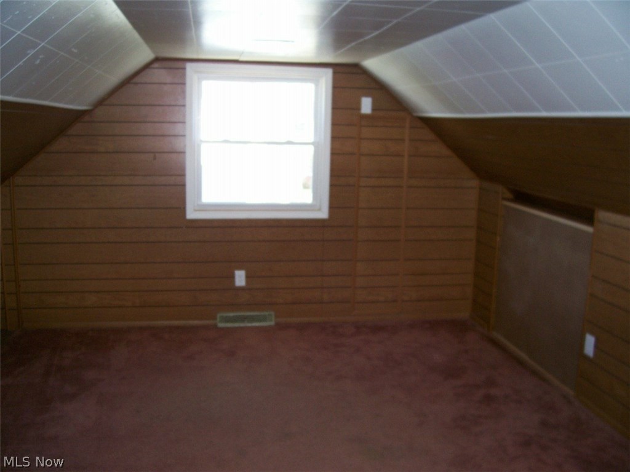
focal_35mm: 34
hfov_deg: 54.0
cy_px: 236
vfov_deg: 41.8
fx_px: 619
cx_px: 315
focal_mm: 5.6
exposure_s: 1/64
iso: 80
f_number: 2.7
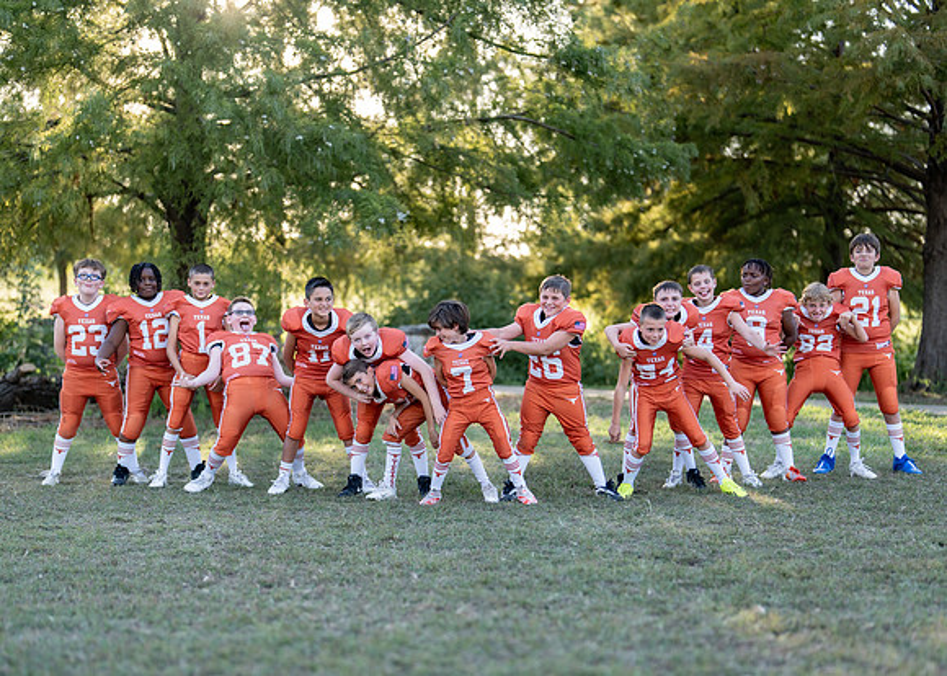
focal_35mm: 63
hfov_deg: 31.0
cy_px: 403
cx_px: 471
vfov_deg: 22.4
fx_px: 1706
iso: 100
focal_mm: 50
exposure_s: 1/1000
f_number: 1.2
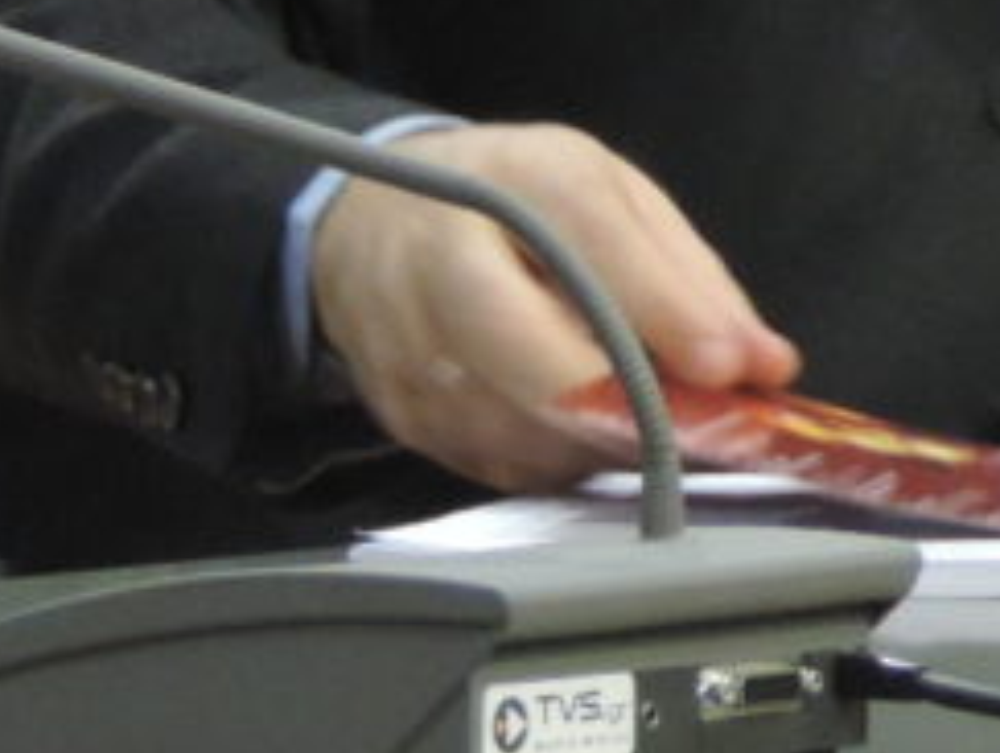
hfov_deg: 3.0
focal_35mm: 652
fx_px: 18863
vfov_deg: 2.3
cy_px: -658
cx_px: 1679
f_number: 4.4
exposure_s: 1/13
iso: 800
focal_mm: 27.6
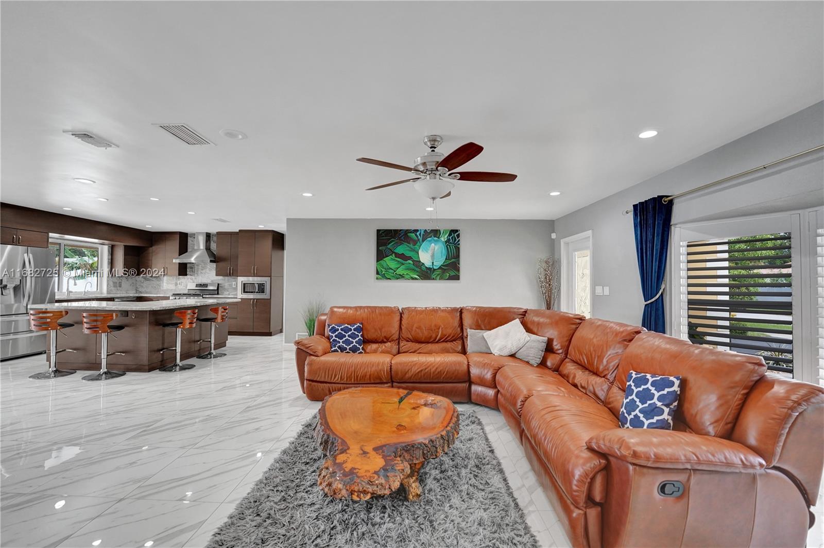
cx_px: 412
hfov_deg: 104.3
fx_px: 320
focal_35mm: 14
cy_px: 274
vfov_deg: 81.1
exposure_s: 1/250
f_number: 3.2
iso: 1250
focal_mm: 14
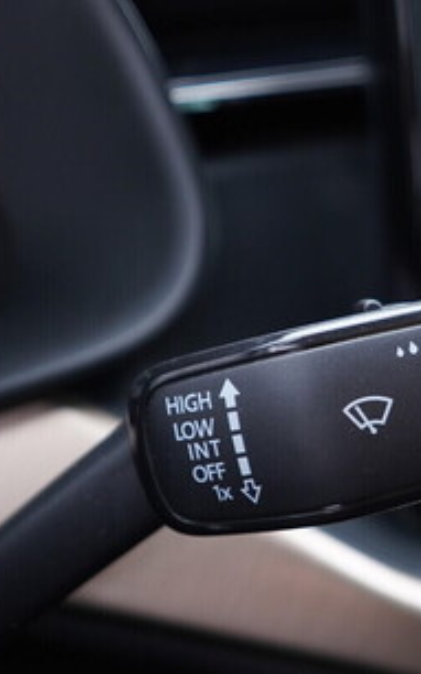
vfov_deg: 31.1
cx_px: 328
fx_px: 1213
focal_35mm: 66
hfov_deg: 19.5
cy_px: 369
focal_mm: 24
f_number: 2.8
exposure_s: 1/40
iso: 320
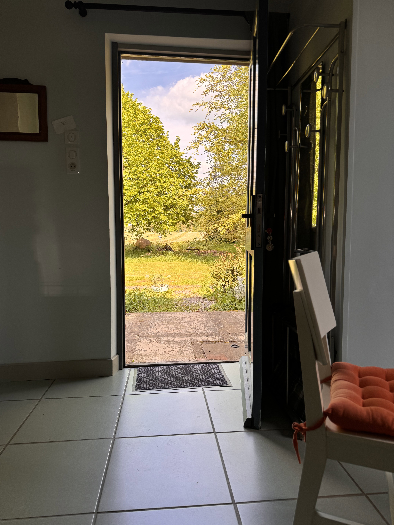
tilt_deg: -4.8
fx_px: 364
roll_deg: -0.1
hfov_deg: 56.8
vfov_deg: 71.6
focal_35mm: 24
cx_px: 197
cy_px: 262
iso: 80
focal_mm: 6.76
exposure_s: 1/693
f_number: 1.78
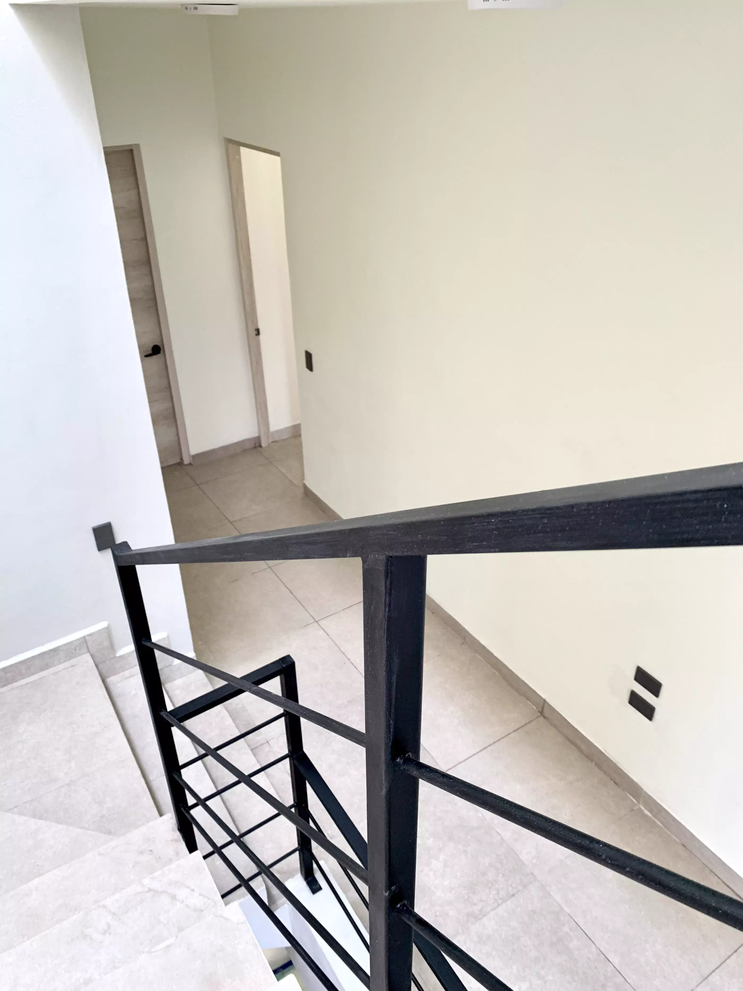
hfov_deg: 53.1
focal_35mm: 26
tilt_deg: -31.8
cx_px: 372
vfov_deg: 67.3
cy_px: 496
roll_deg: +2.2
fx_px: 744
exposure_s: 1/108
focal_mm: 4.25
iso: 100
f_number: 1.8
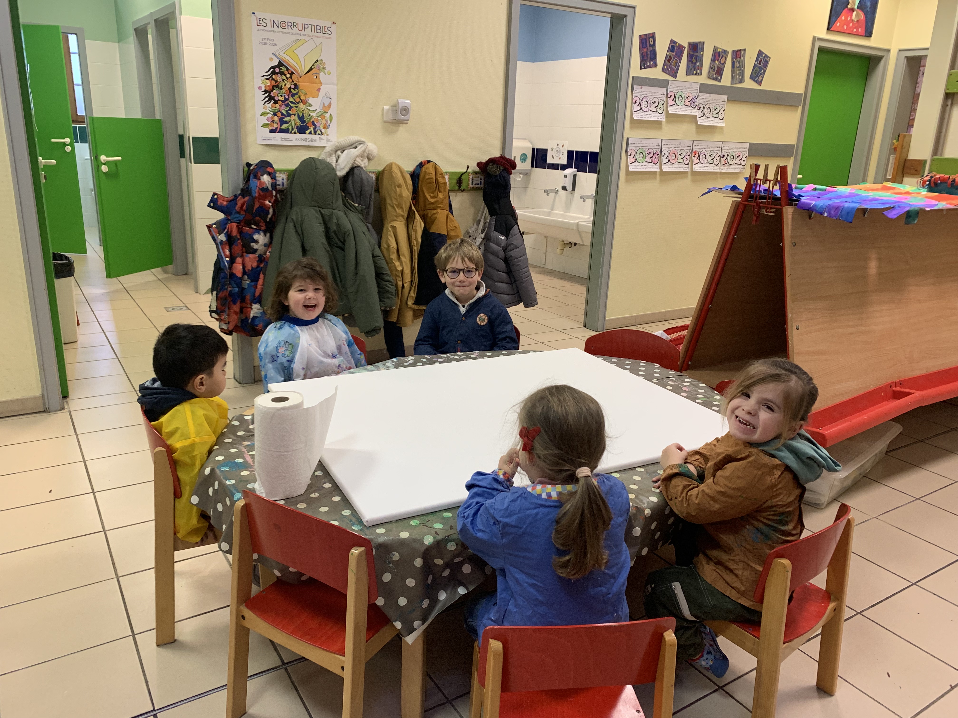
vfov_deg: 53.1
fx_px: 720
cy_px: 359
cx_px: 479
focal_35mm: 26
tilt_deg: -17.2
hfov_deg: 67.3
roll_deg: -2.4
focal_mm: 4.25
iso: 100
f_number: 1.8
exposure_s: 1/50
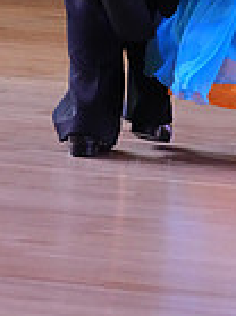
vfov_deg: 2.5
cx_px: 271
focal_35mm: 803
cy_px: -209
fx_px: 7311
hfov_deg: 1.8
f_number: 7.1
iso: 10000
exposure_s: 1/320
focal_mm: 200
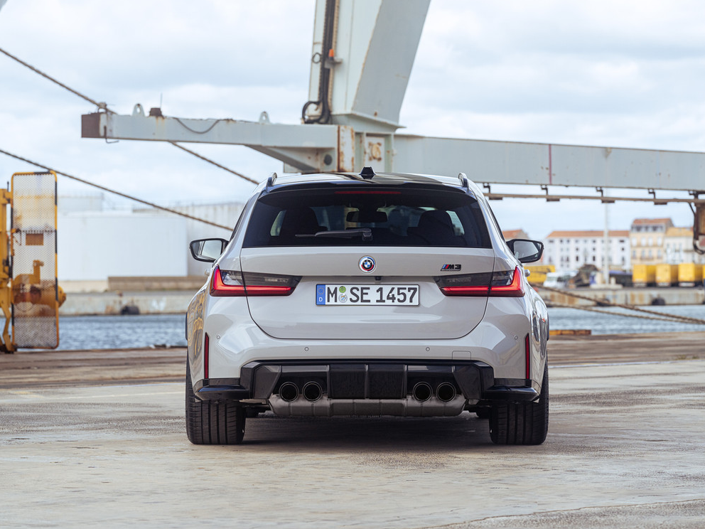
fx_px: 3198
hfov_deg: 12.6
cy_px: 274
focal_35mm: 157
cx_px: 391
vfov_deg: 9.5
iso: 500
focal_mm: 135
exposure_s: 1/400
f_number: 6.3
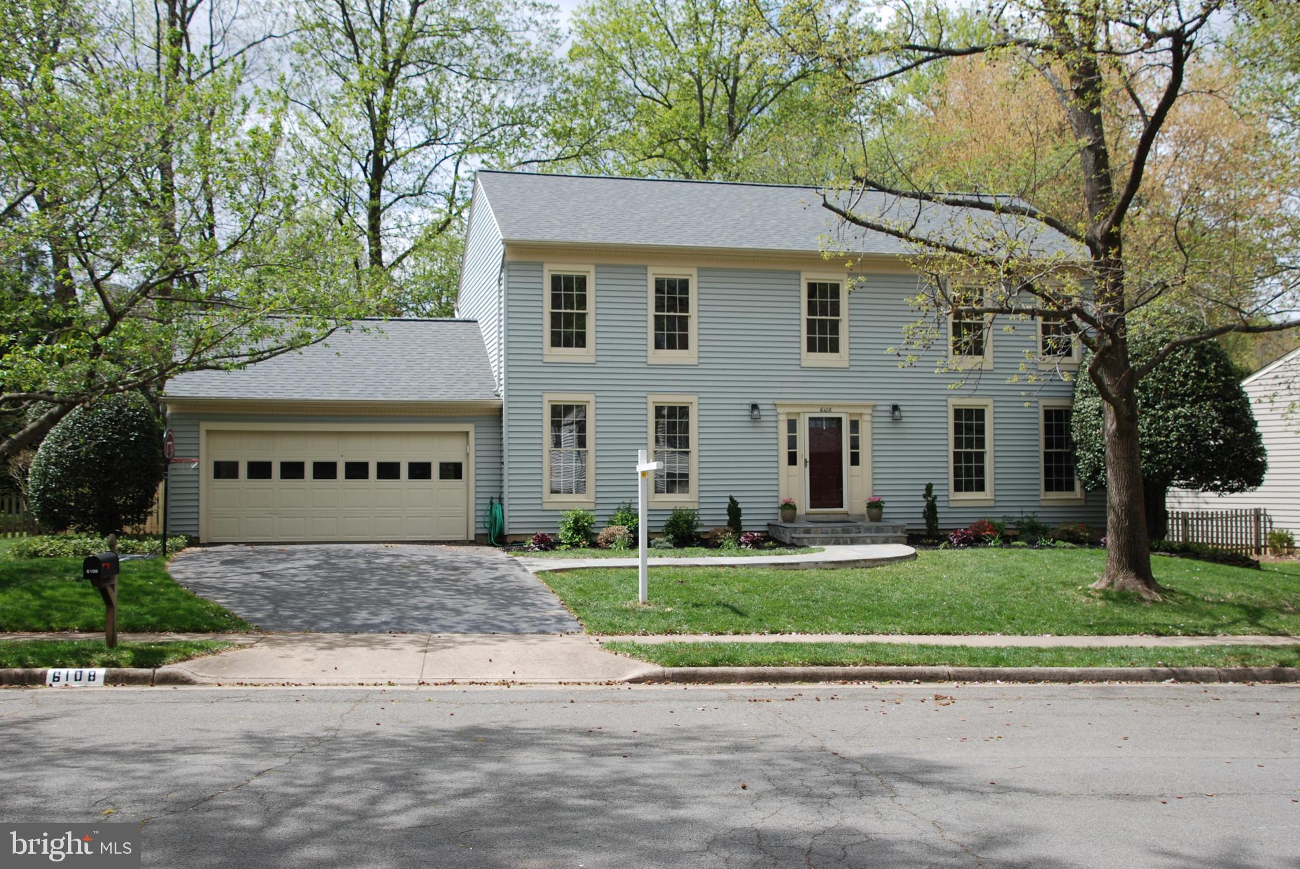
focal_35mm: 39
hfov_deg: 49.5
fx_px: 1410
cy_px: 434
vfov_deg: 34.3
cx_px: 650
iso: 100
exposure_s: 1/200
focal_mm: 26
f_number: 7.1
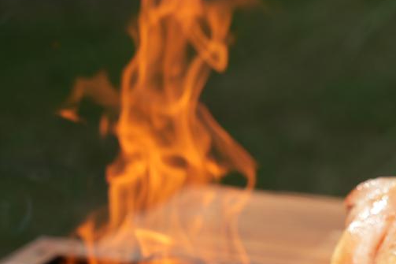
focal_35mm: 190
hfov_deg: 10.6
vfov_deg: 7.0
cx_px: 490
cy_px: 467
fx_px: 2094
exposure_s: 1/800
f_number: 3.5
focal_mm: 49.9
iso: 100
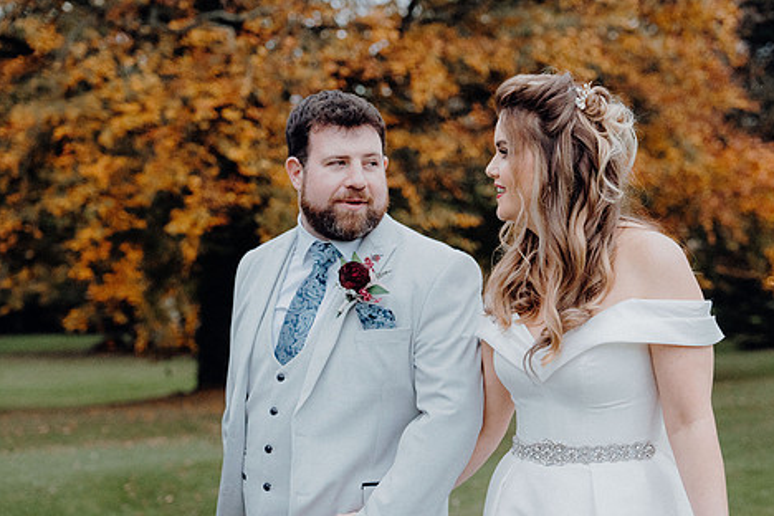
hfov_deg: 24.4
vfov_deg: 16.5
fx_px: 1784
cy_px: 267
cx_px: 478
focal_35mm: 83
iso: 5000
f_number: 3.5
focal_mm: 67
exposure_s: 1/200
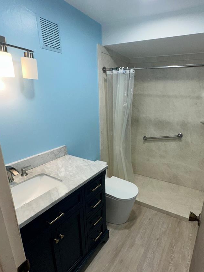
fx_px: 157
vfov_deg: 81.7
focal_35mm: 20
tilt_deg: -16.9
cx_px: 127
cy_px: 142
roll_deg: -2.4
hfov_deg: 65.0
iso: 64
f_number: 2.2
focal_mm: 2.22
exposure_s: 1/122
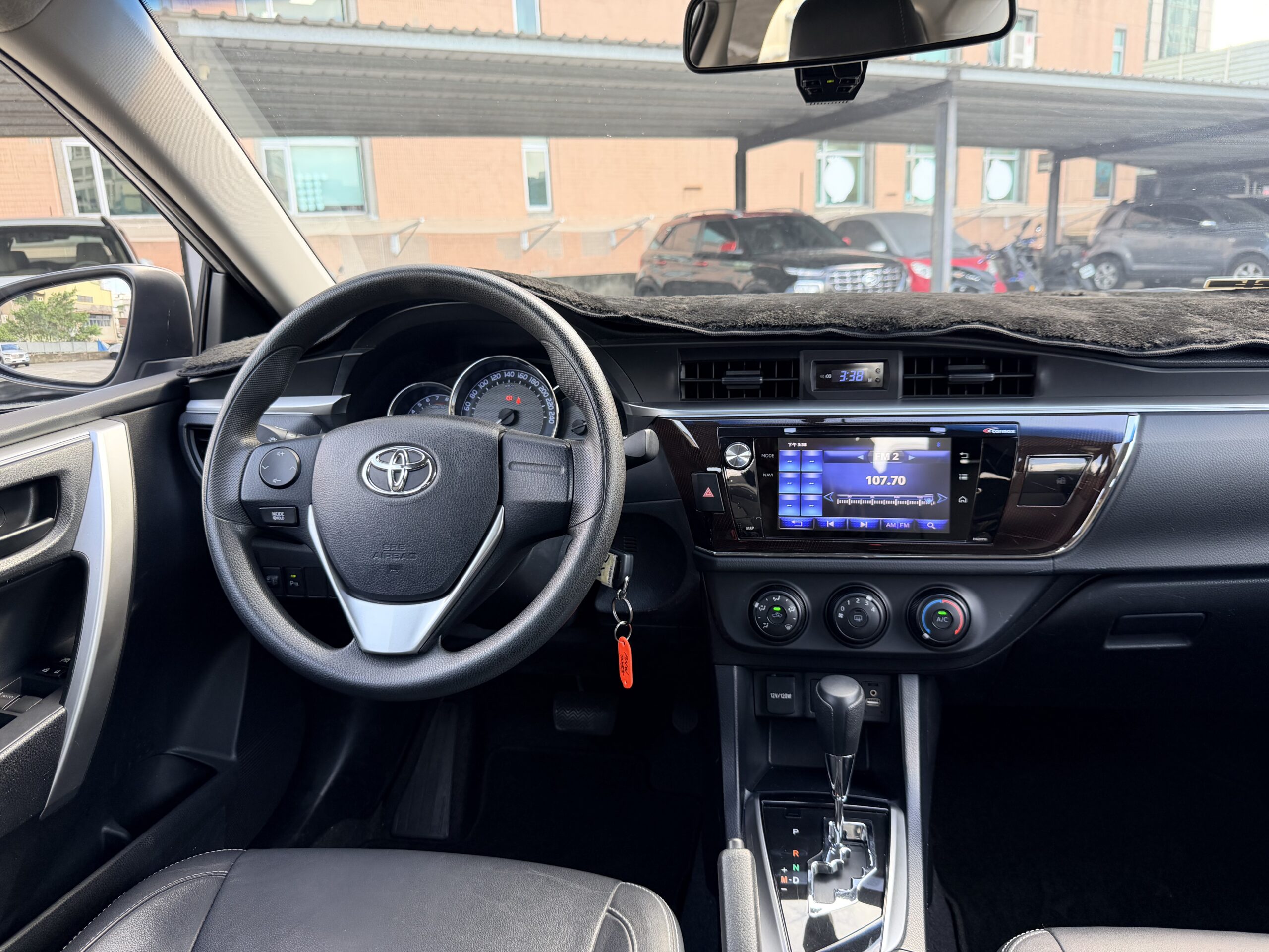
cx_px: 634
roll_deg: +3.3
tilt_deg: -13.6
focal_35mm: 24
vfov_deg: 56.8
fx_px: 880
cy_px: 476
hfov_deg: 71.6
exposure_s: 1/121
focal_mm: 6.76
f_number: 1.78
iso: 160
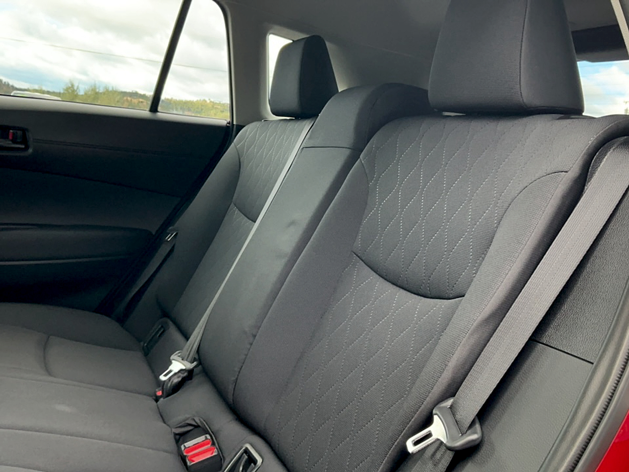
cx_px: 314
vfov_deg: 46.8
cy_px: 236
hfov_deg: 60.0
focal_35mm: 30
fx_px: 545
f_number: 1.8
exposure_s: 1/60
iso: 64
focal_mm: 3
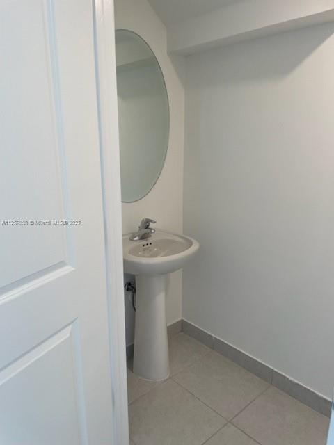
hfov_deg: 53.1
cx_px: 167
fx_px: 334
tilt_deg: -14.7
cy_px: 222
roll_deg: +0.3
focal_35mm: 26
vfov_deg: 67.3
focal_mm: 4.2
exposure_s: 1/120
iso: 80
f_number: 1.6
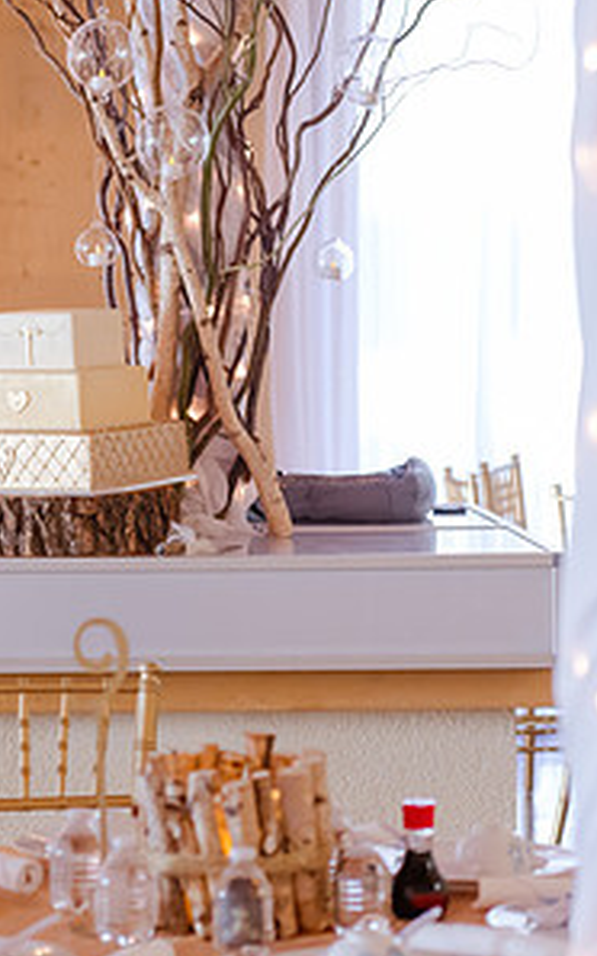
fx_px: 3700
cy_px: 473
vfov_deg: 14.7
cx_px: 36
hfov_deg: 9.2
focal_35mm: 142
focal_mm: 70
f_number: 2.8
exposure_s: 1/125
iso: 1600
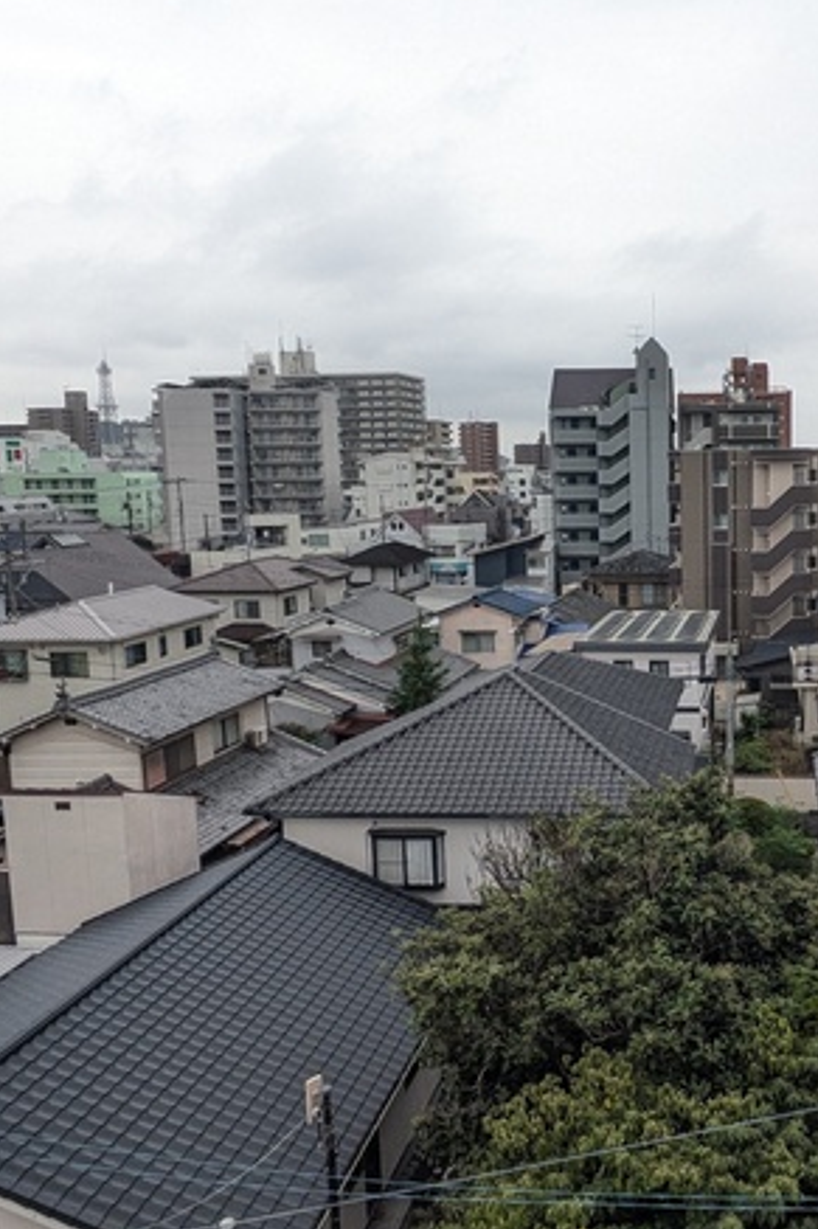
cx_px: 703
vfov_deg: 58.7
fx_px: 1091
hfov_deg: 38.8
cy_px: 607
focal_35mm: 32
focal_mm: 1.83
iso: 56
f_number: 2.2
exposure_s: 1/120
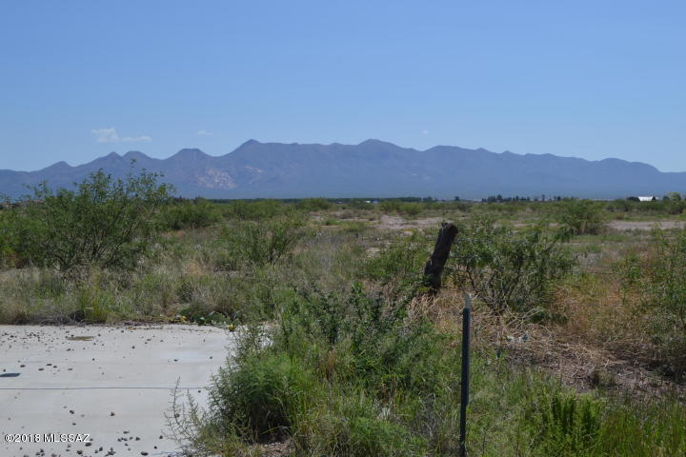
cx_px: 343
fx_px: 886
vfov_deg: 28.9
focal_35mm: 46
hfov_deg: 42.3
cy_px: 228
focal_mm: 31
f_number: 9
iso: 100
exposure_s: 1/320
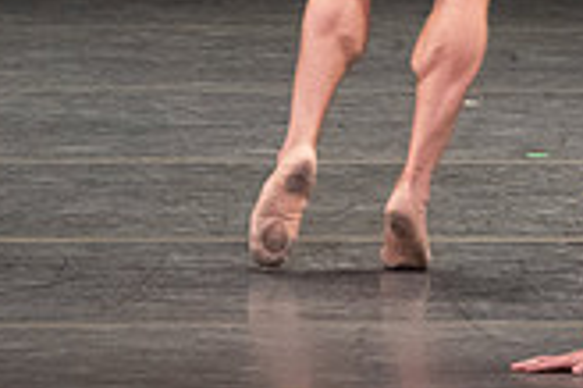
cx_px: 779
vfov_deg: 1.2
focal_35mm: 1147
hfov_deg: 1.8
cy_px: -208
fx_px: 18556
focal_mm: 324
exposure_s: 1/400
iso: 6400
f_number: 10
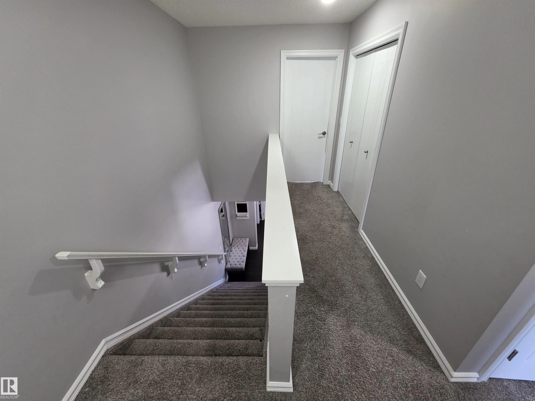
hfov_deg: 106.2
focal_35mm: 13
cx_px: 268
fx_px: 201
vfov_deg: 89.9
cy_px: 200
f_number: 1.9
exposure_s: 1/60
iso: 200
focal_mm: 2.2
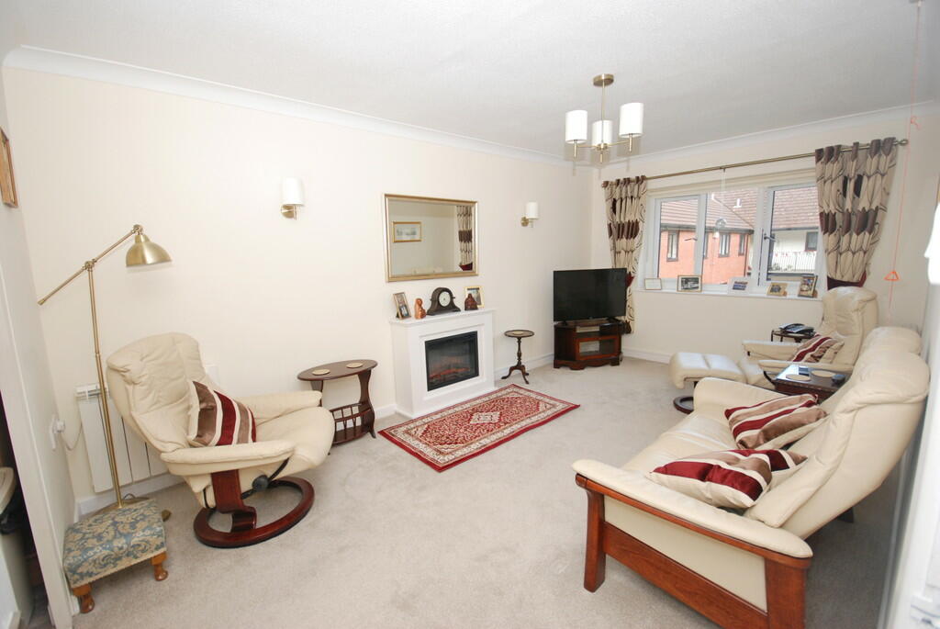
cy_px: 314
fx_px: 392
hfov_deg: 100.3
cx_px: 470
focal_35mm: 15
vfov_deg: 77.5
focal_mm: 10
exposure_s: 1/60
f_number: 4
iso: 400
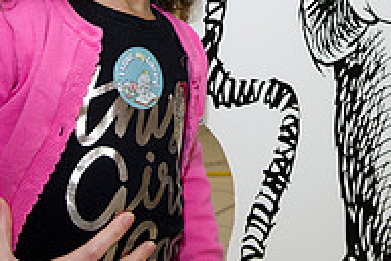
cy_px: -81
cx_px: 296
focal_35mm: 96
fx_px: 1043
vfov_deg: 13.7
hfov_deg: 21.0
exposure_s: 1/250
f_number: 5.6
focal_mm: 32
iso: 1250
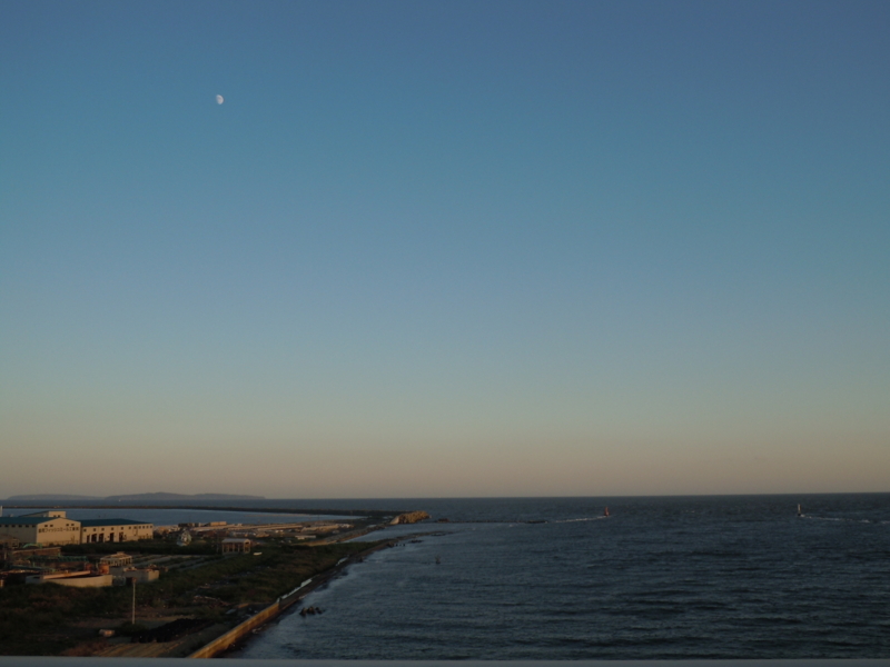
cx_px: 445
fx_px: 1003
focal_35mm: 39
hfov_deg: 47.9
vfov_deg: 36.8
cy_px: 334
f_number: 4.3
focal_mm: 6.9
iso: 100
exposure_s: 1/400
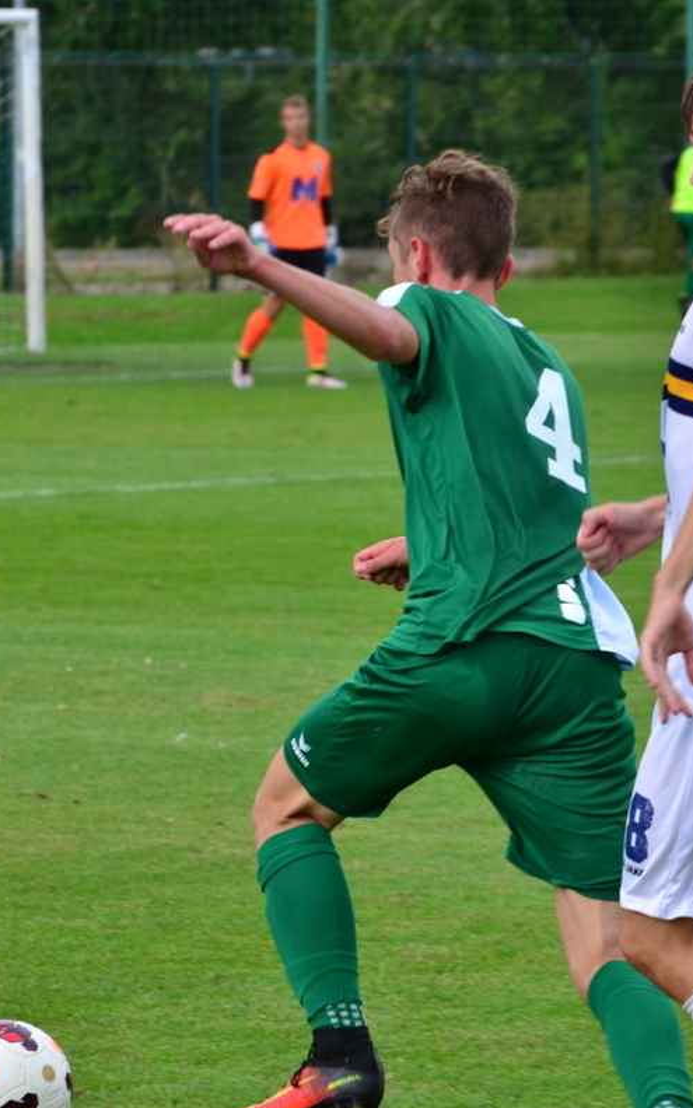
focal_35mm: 220
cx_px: 602
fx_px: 6635
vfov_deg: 9.5
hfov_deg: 6.0
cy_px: 555
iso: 800
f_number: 6.3
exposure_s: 1/800
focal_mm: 95
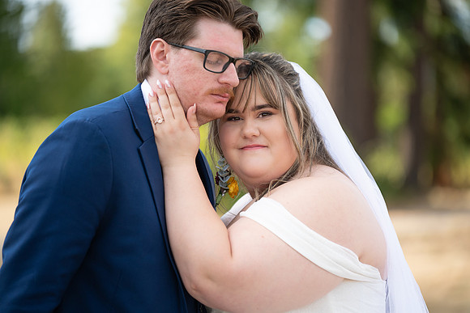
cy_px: 156
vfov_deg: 9.2
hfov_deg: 13.7
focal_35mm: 150
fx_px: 1959
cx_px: 235
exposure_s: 1/1600
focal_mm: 150
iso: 400
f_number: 2.8
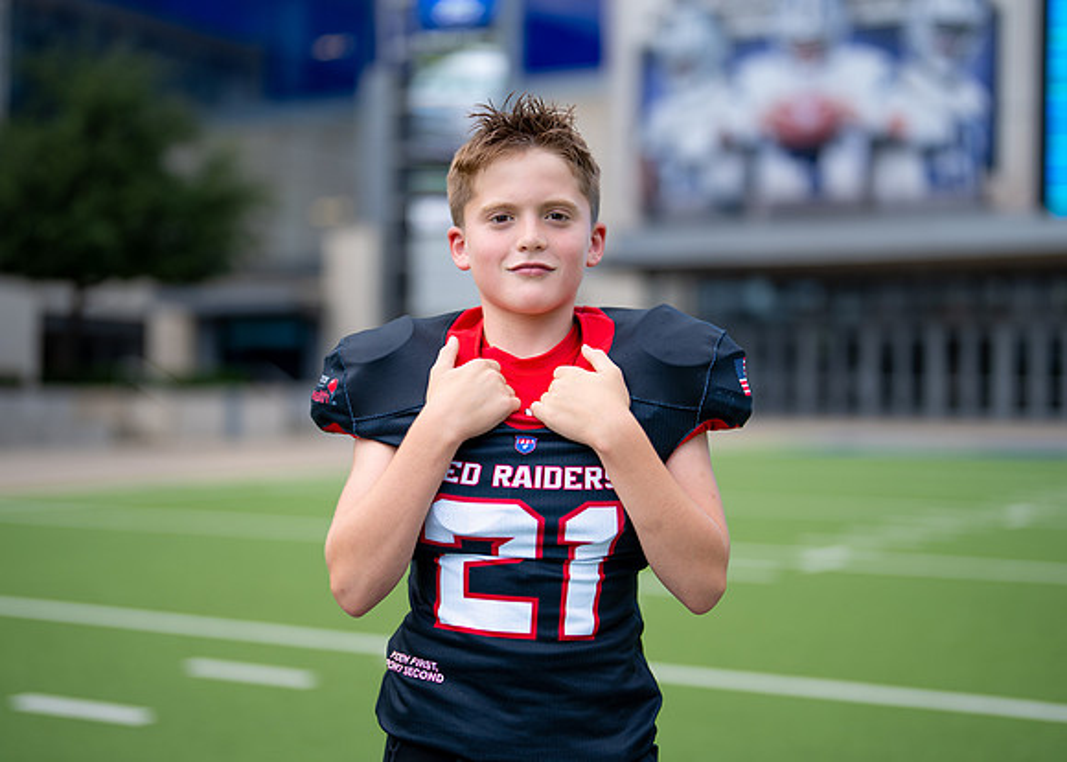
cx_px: 523
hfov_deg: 32.8
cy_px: 363
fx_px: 1813
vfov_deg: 23.7
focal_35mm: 60
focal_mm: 50
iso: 100
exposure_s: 1/1600
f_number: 1.2
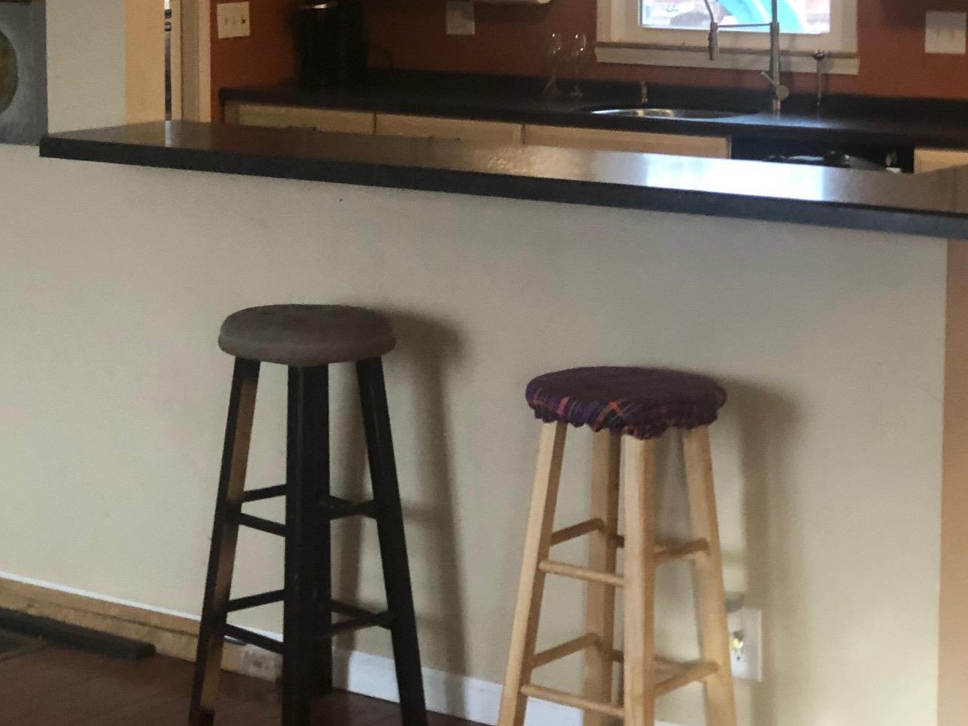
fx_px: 2489
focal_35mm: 89
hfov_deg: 22.0
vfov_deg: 16.5
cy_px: 203
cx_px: 433
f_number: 2.8
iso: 250
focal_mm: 6.6
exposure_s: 1/30
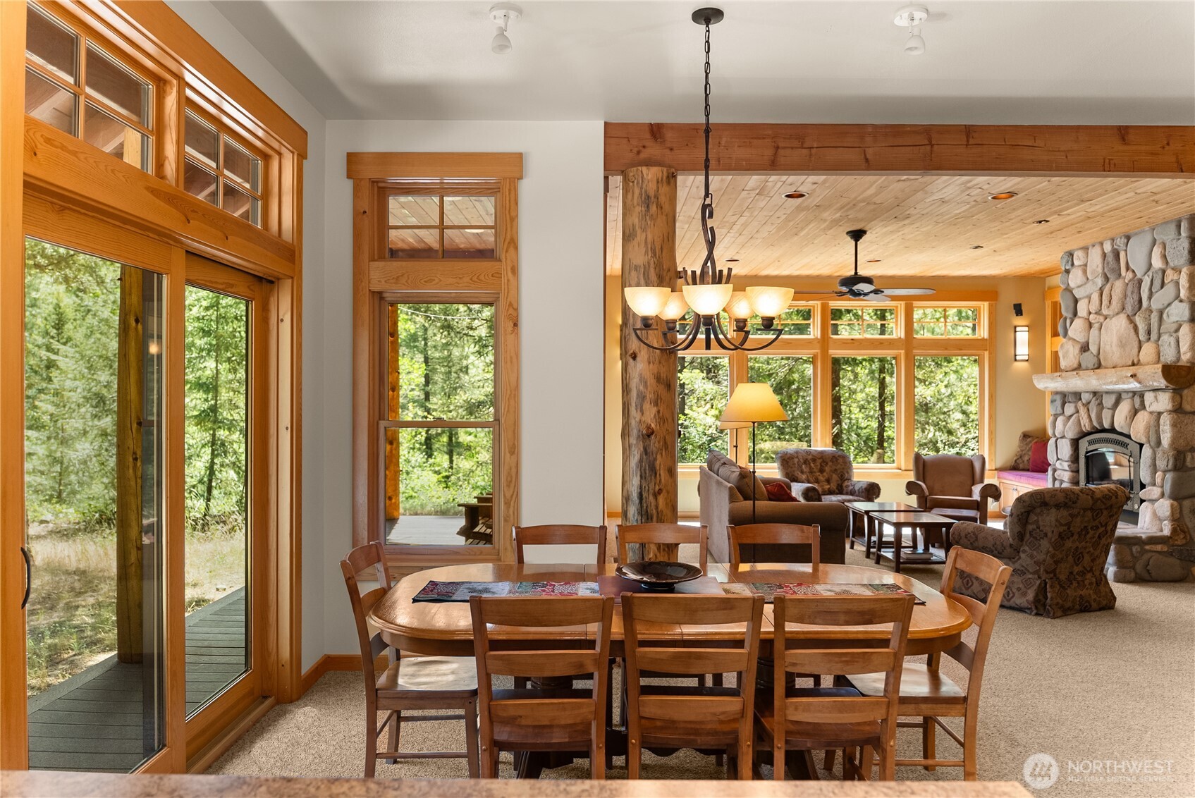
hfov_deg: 73.7
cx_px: 598
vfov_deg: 53.2
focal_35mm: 24
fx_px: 797
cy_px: 399
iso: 400
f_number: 3.2
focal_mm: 24
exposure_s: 1/15
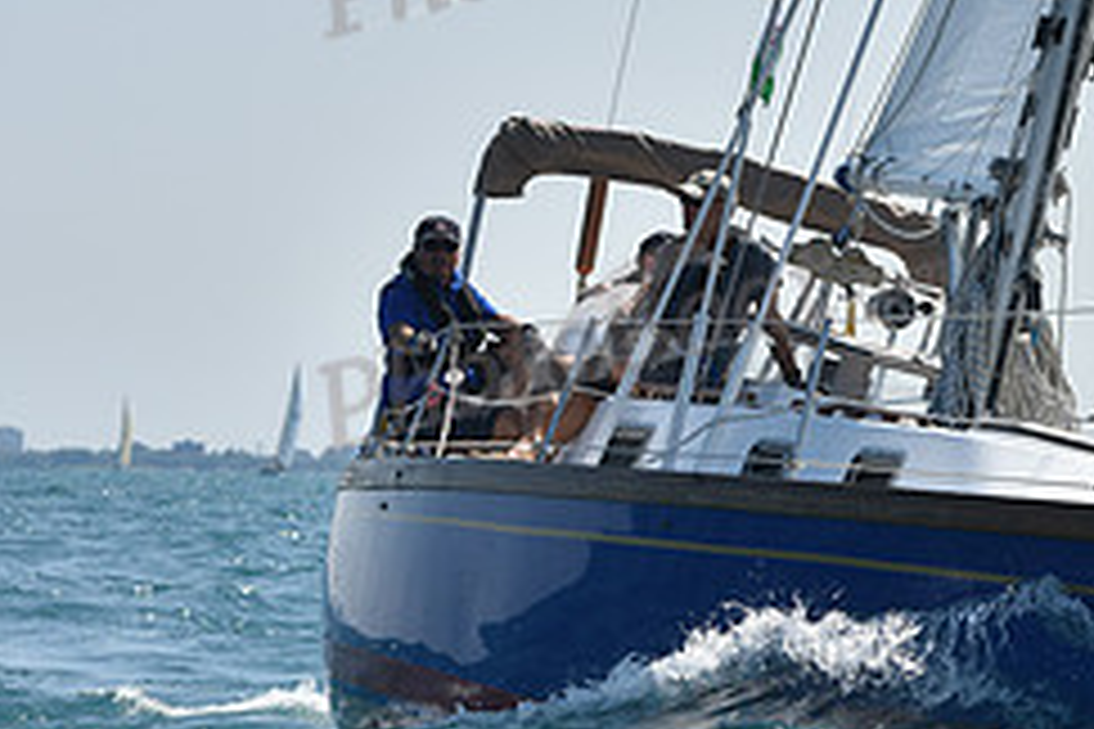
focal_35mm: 243
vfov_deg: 5.7
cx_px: 1189
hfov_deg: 8.4
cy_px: 506
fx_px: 7384
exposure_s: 1/2500
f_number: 5.6
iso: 250
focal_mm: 102
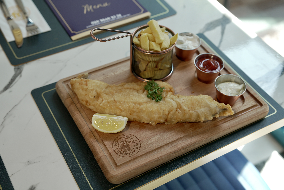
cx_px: 142
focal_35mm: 50
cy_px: 95
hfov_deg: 39.6
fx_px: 394
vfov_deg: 27.0
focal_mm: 50
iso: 250
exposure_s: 1/100
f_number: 4
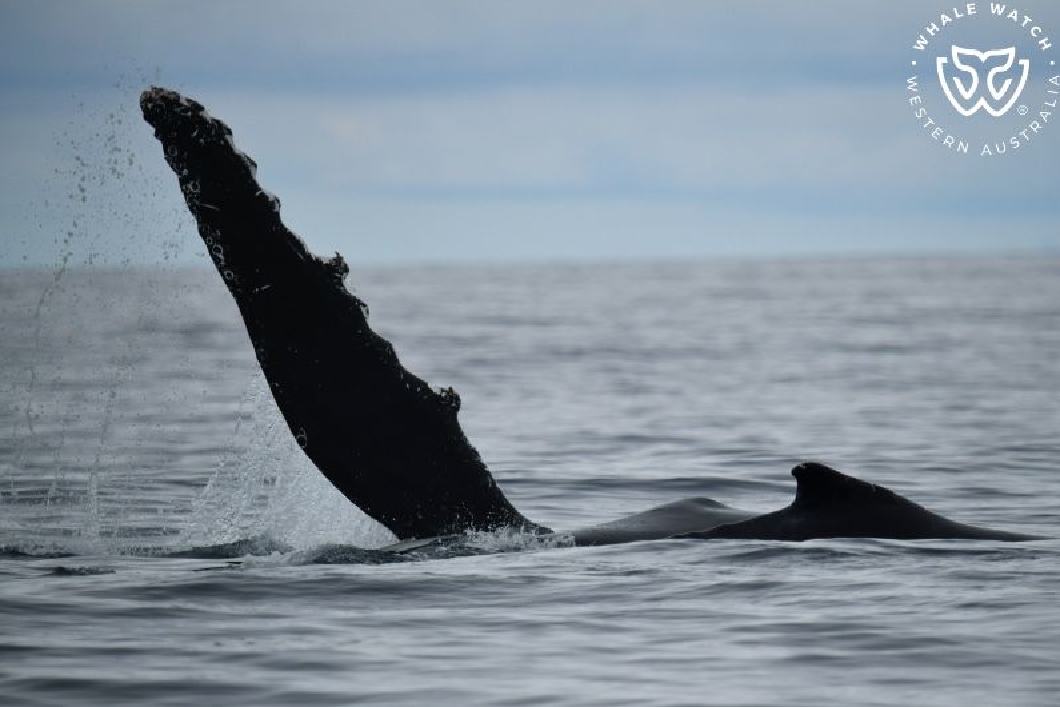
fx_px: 14809
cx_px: 532
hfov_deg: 4.1
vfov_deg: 2.7
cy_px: 353
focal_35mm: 503
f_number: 6.3
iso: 1000
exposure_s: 1/8000
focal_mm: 500
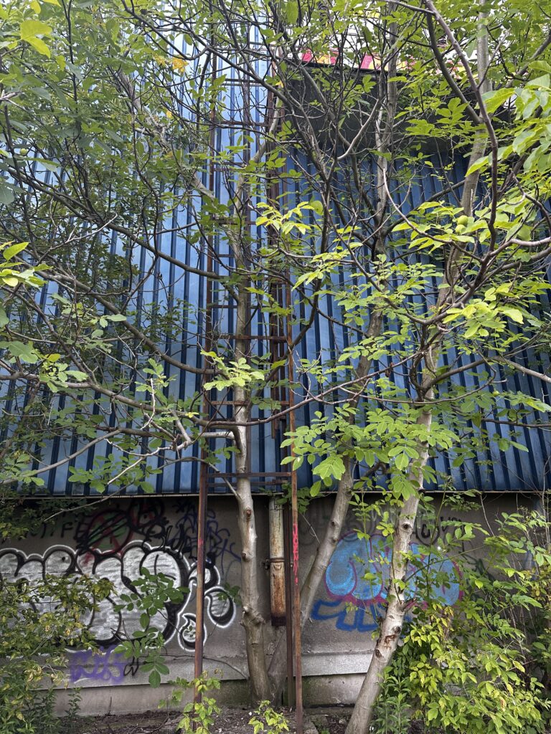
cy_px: 367
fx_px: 509
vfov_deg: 71.6
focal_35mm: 24
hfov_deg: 56.8
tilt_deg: +20.2
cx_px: 276
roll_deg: +0.6
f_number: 1.78
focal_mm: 6.86
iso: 160
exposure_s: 1/121
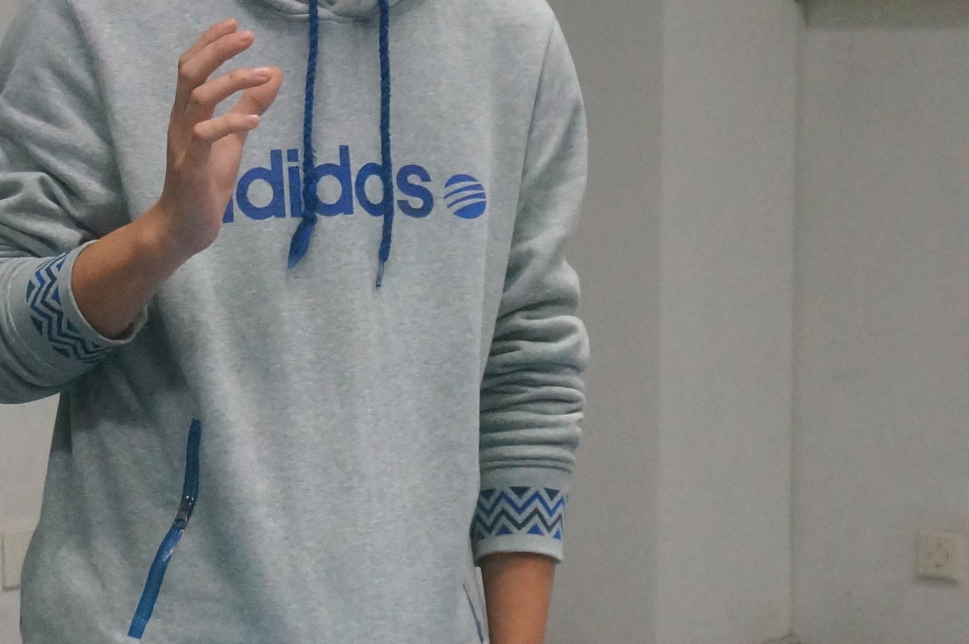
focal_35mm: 138
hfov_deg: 14.9
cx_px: 272
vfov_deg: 9.9
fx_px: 3699
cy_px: 537
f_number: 4.5
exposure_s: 1/160
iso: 2500
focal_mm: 29
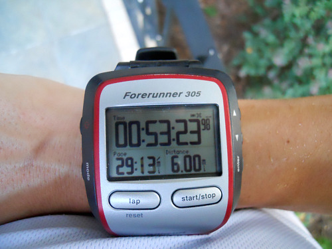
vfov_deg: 49.7
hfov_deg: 63.4
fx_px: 269
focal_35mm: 28
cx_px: 166
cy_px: 124
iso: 800
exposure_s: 1/60
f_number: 2.7
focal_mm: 5
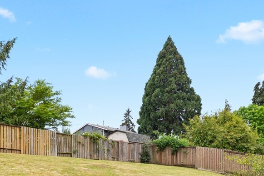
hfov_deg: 54.3
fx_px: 257
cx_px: 116
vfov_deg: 34.6
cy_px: 174
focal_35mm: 35
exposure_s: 1/6
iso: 250
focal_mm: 12
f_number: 8
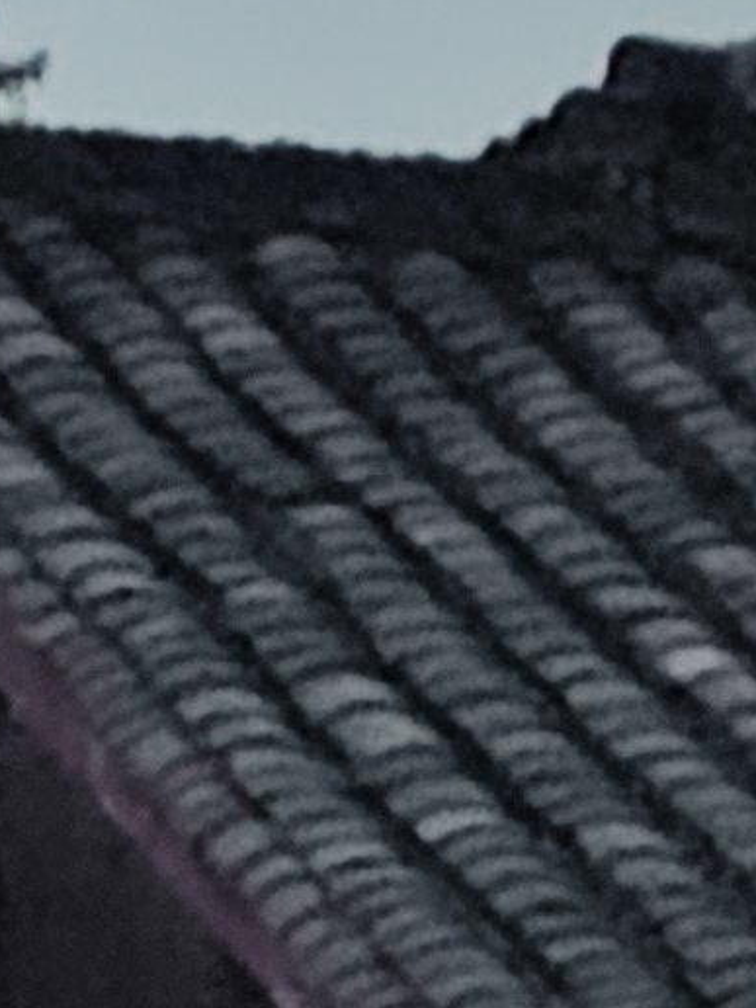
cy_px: -200
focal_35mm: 635
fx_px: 18491
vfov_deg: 3.1
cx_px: -334
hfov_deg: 2.3
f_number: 1.79
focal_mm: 4.71
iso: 70
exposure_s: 1/50
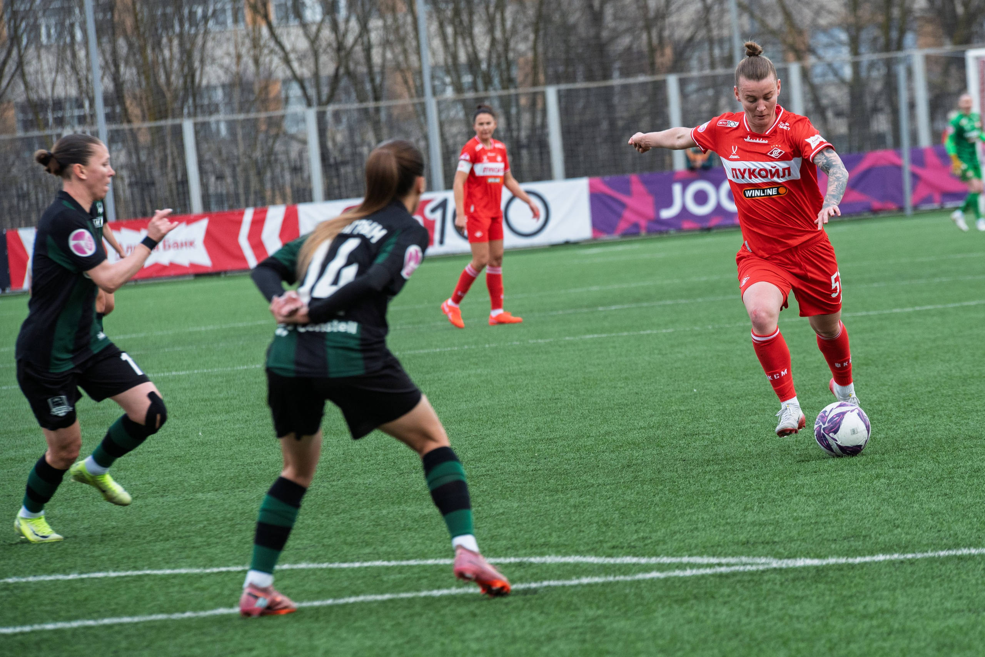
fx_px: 7365
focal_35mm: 269
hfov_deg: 7.6
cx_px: 649
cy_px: 307
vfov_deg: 5.1
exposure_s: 1/1250
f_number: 5.6
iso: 800
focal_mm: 200
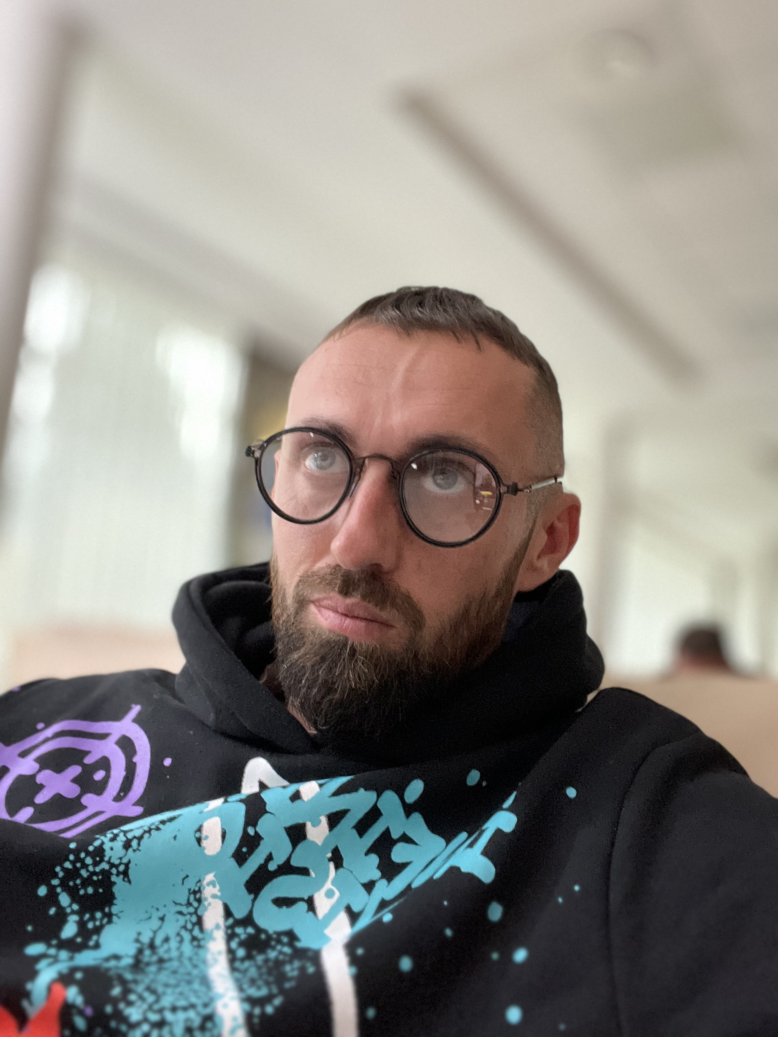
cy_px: 518
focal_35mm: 30
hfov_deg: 46.8
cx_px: 389
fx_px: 899
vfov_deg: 60.0
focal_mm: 2.71
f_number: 2.2
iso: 400
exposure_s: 1/25
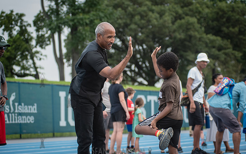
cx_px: 128
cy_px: 73
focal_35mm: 99
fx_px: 664
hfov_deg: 21.0
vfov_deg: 13.2
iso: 250
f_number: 3.5
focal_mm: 80
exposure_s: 1/800
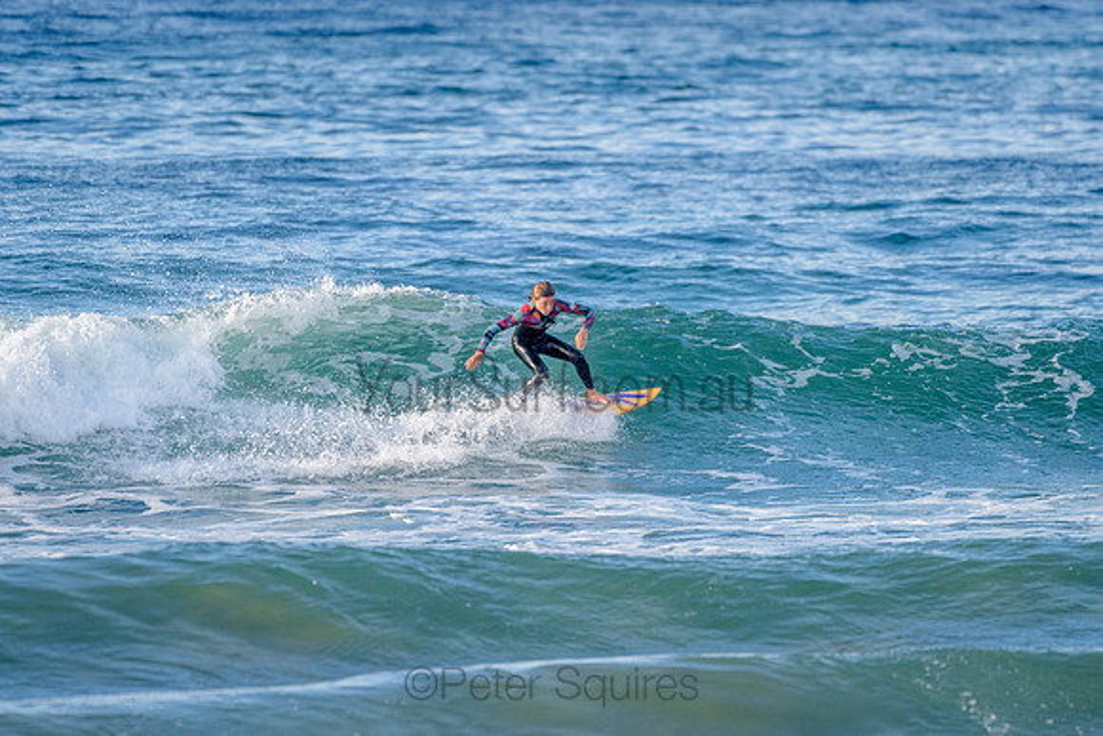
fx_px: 18784
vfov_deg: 2.2
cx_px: 565
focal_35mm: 613
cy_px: 377
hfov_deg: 3.4
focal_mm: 500
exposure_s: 1/1250
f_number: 5.6
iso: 450
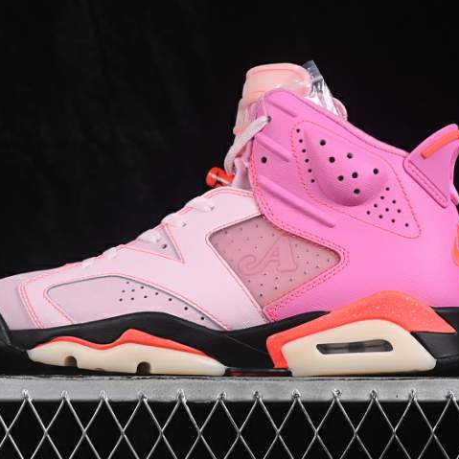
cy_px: 232
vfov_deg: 17.9
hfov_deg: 17.9
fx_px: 1455
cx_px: 224
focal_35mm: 97
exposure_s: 1/80
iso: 160
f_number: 8
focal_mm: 50
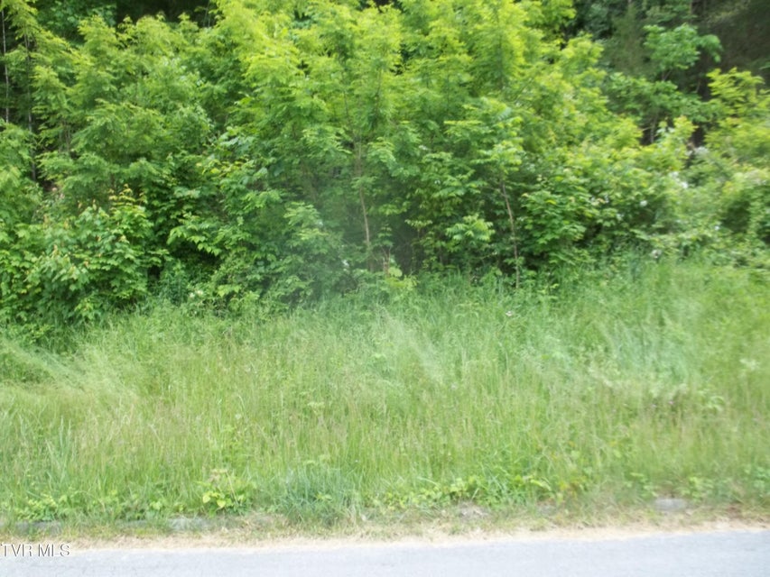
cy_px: 288
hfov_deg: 55.3
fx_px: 734
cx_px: 385
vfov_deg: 43.0
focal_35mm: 33
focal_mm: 5.9
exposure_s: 1/100
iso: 64
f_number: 3.3
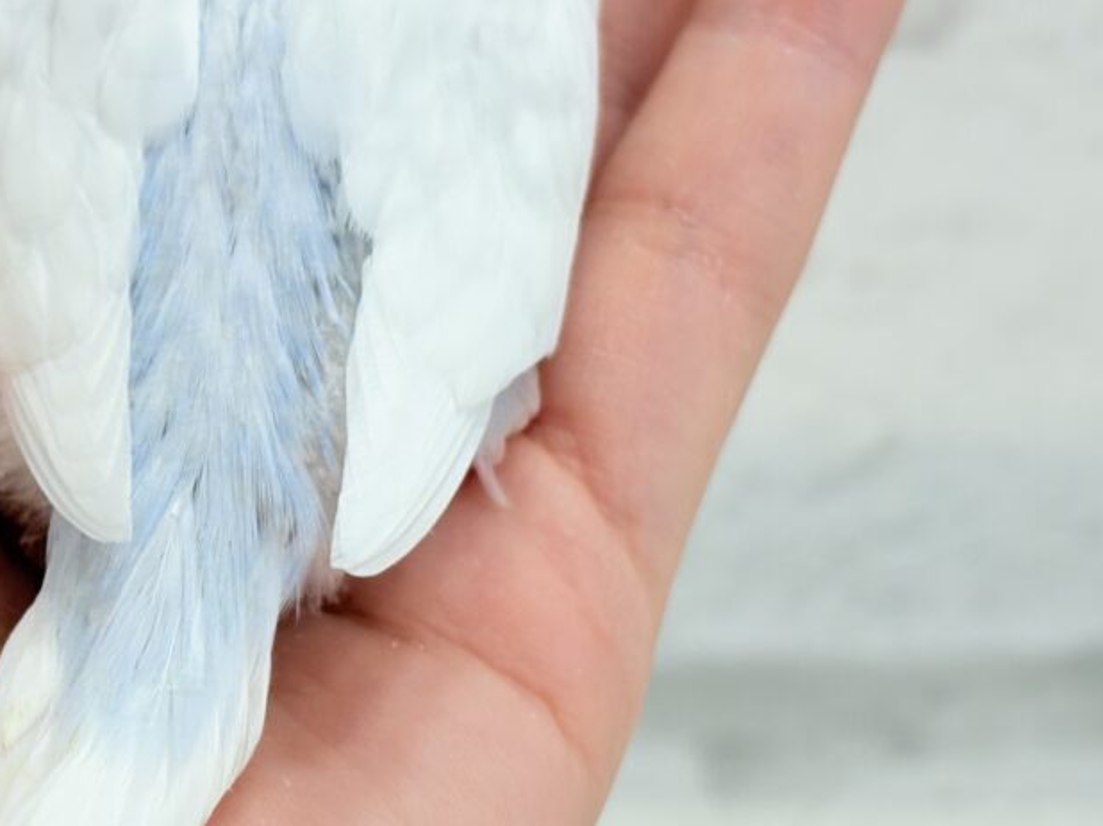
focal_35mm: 101
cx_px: 293
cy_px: 601
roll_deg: -1.9
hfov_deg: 19.3
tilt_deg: -20.8
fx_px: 3217
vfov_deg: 14.6
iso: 64
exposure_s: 1/100
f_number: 1.6
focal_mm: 5.96
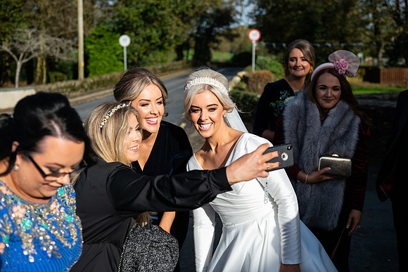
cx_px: 204
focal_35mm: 48
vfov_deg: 28.1
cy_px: 136
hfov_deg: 41.1
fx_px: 544
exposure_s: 1/3200
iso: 160
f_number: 3.5
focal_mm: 48
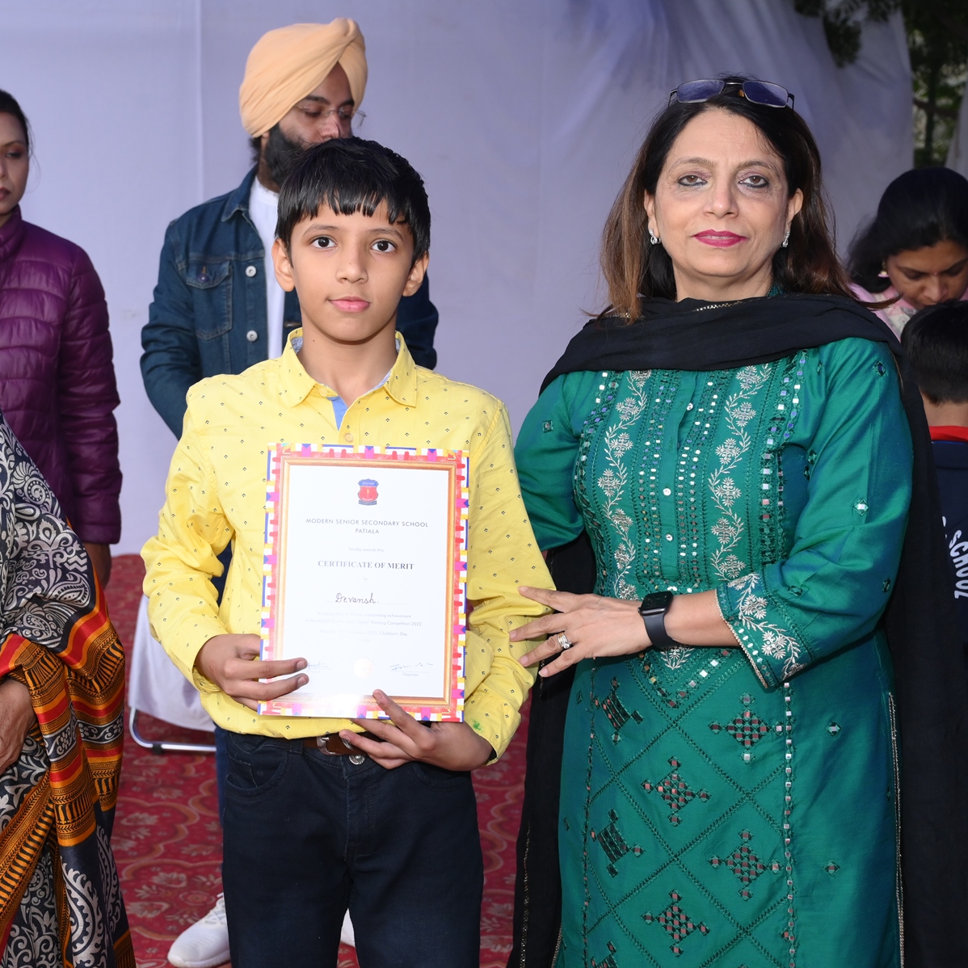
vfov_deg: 31.6
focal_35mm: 54
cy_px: 487
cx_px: 350
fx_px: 1708
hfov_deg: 31.5
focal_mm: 42
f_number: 5.6
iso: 1000
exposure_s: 1/160
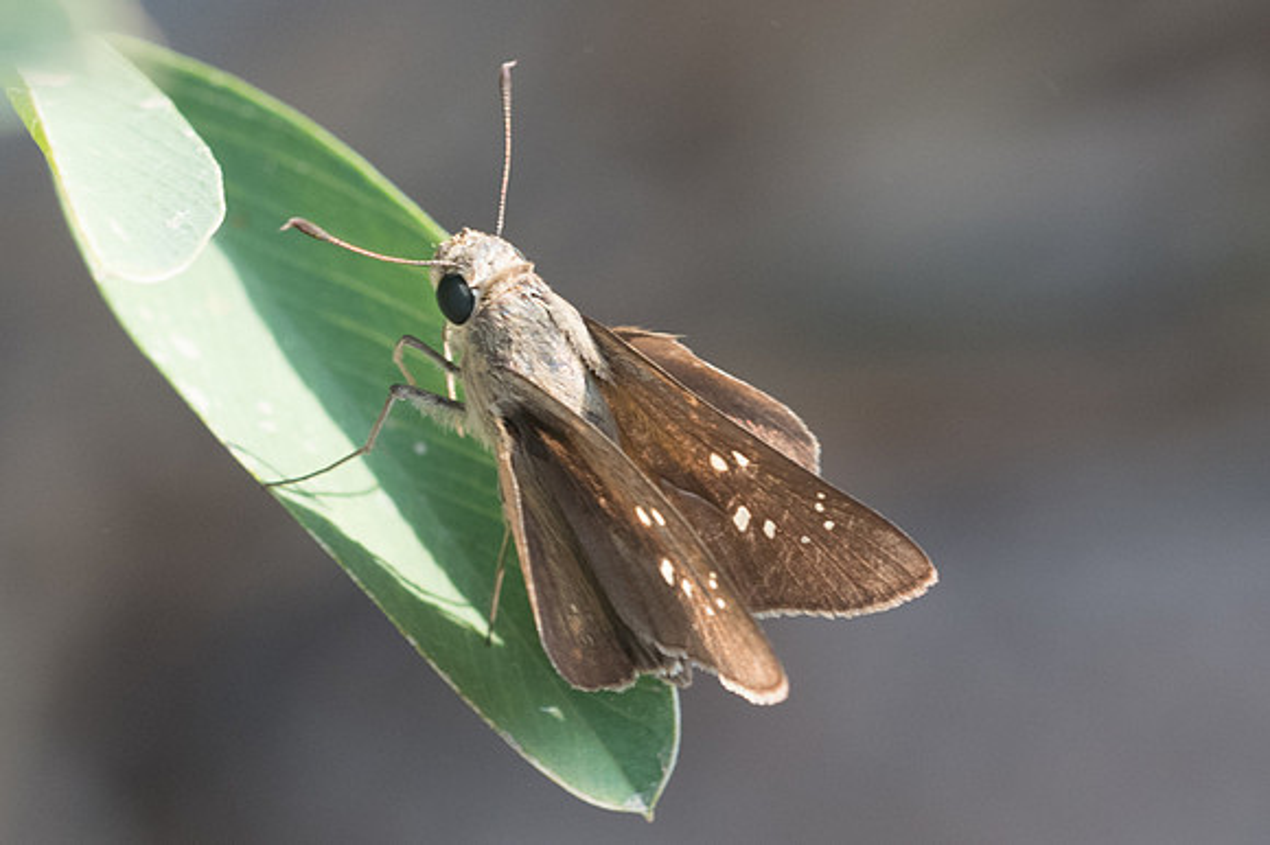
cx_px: 726
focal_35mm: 495
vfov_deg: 2.8
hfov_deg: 4.2
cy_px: 499
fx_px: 17438
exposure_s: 1/320
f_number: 7.1
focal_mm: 150
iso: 500
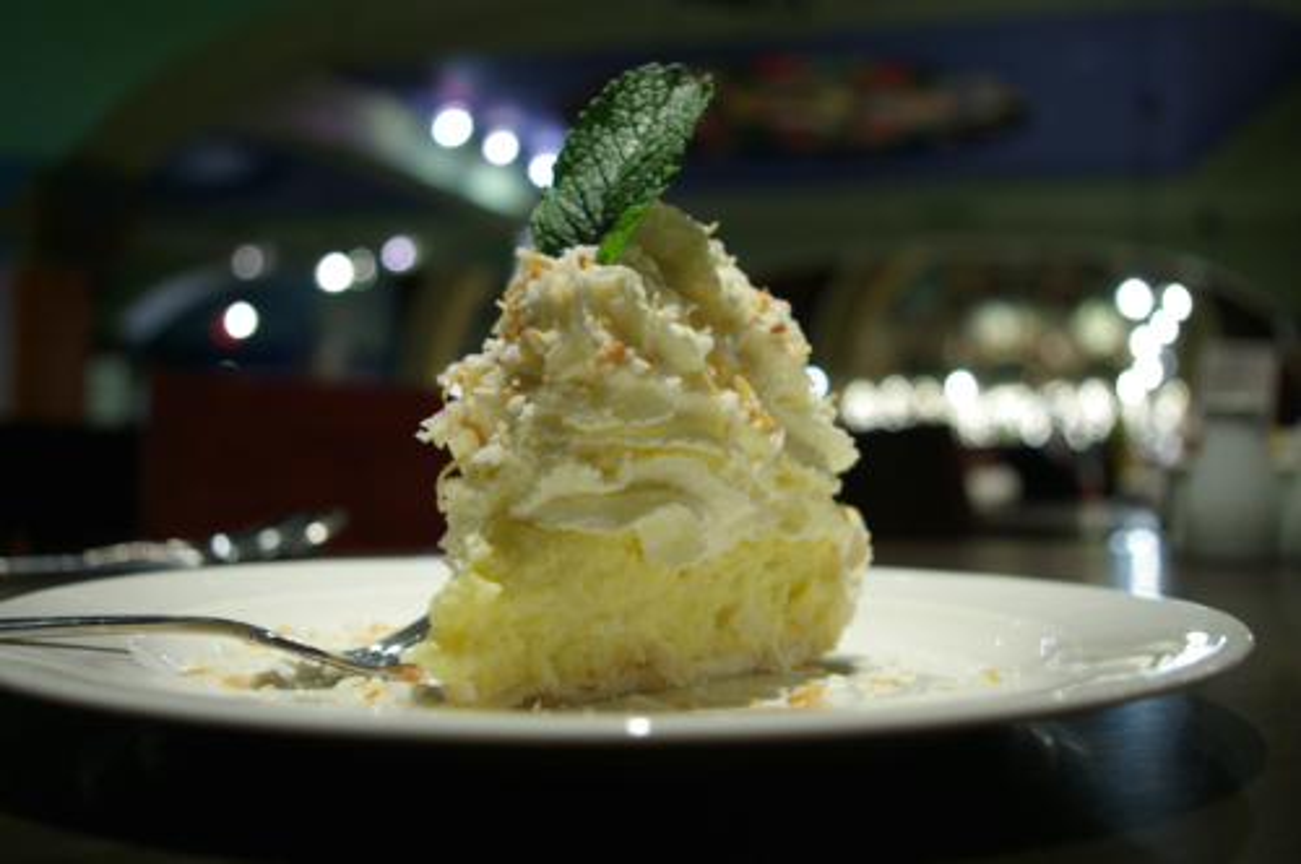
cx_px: 650
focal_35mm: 39
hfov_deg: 49.6
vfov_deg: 34.1
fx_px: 1408
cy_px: 432
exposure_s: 1/1.43
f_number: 4
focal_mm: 26
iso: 200
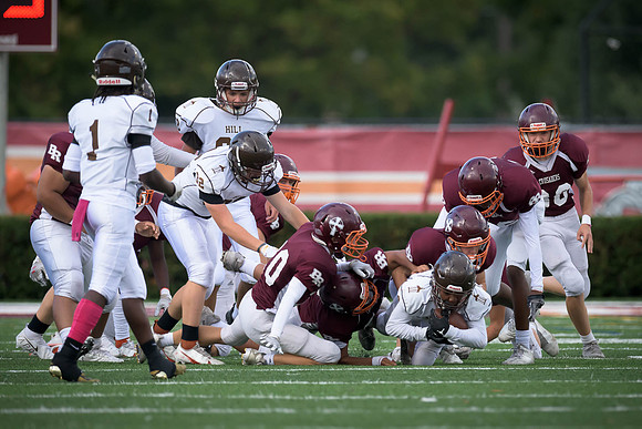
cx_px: 420
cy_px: 243
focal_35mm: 765
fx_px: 13647
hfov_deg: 2.7
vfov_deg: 1.8
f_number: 4
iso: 1250
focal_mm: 500
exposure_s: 1/2500
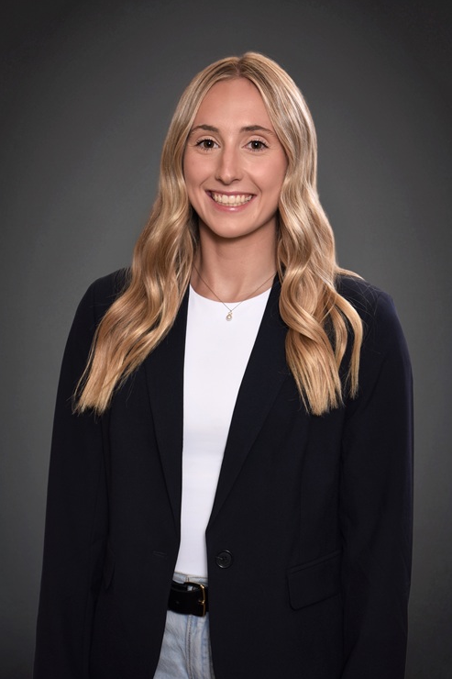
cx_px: 227
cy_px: 342
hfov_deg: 18.7
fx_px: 1375
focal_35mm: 73
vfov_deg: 27.7
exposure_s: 1/200
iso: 500
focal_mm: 48
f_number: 5.6
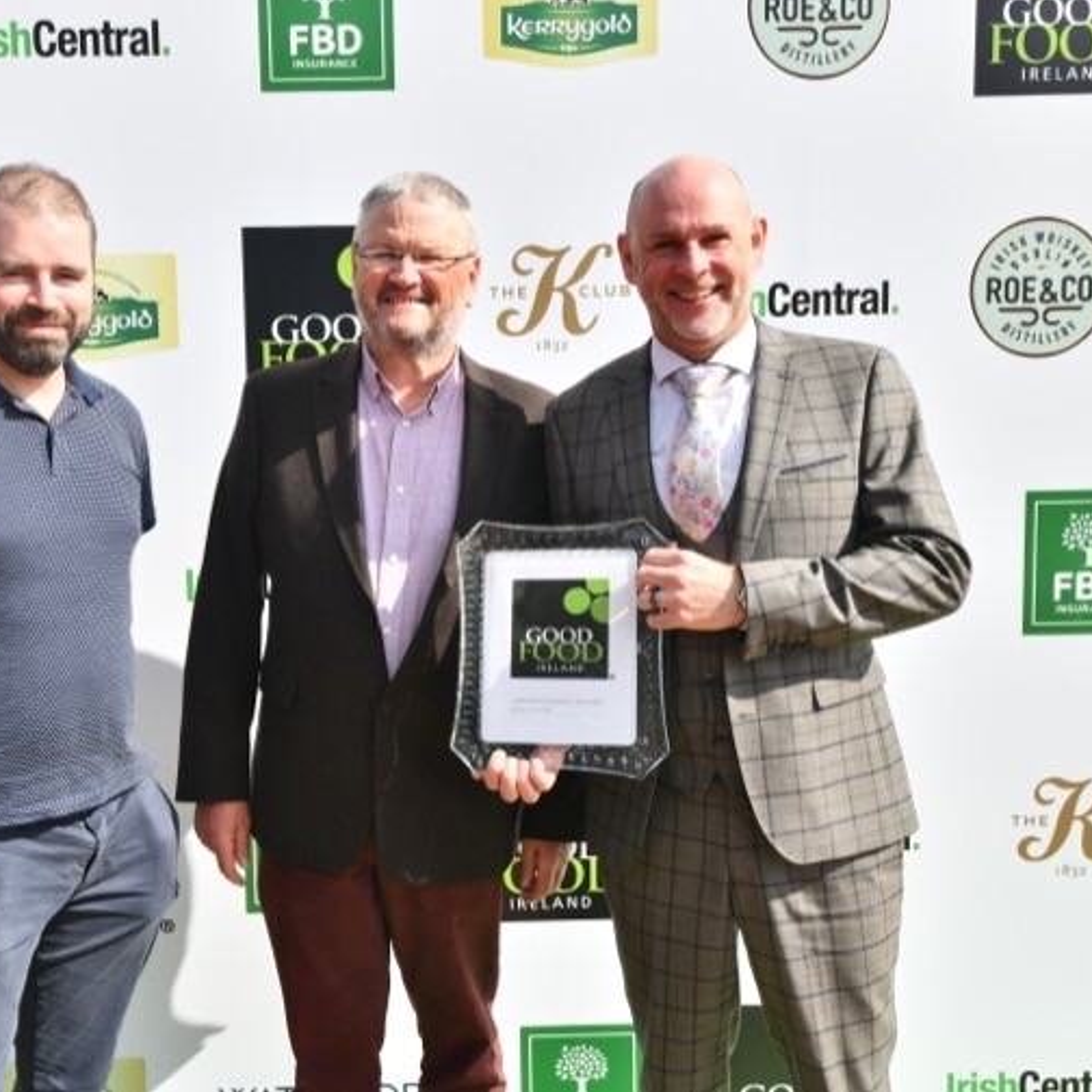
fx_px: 1463
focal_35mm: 41
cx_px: 412
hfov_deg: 40.6
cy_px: 546
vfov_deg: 40.9
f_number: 14
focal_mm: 32
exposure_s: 1/160
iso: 250
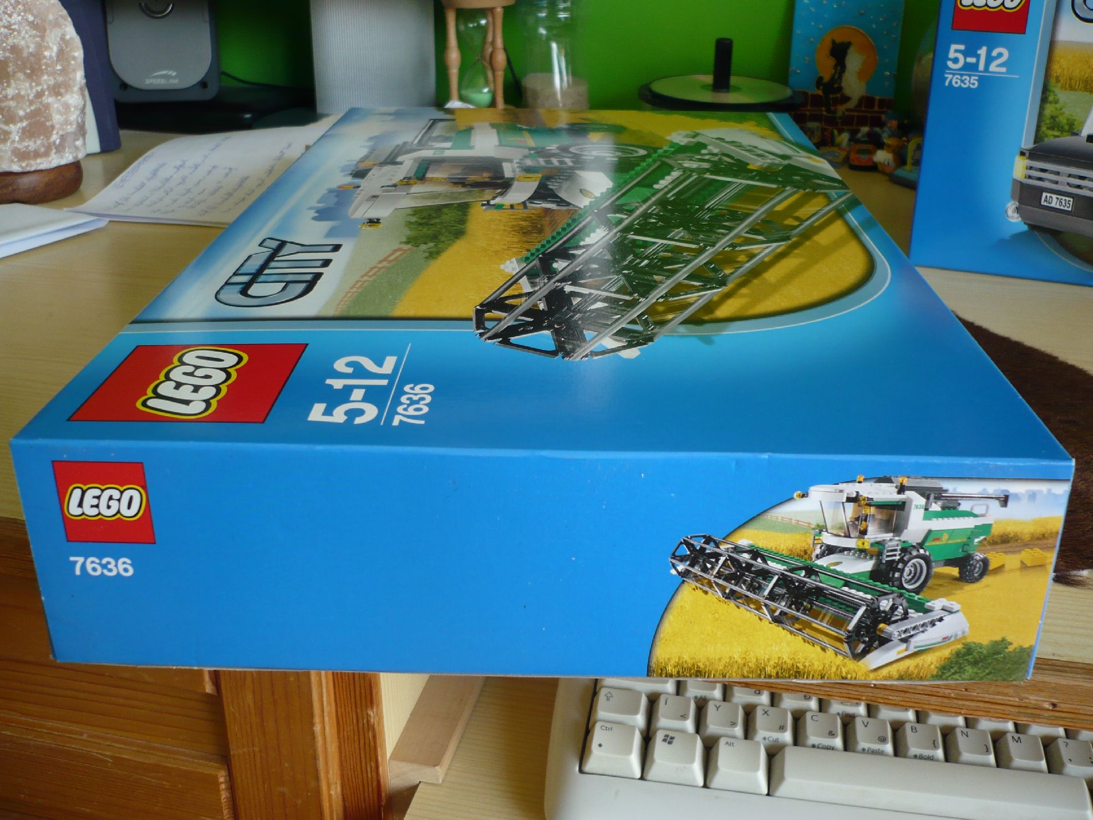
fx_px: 1105
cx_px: 546
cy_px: 410
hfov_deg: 52.6
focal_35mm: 35
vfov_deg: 40.7
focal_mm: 5.8
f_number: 2.8
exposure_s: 1/60
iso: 100
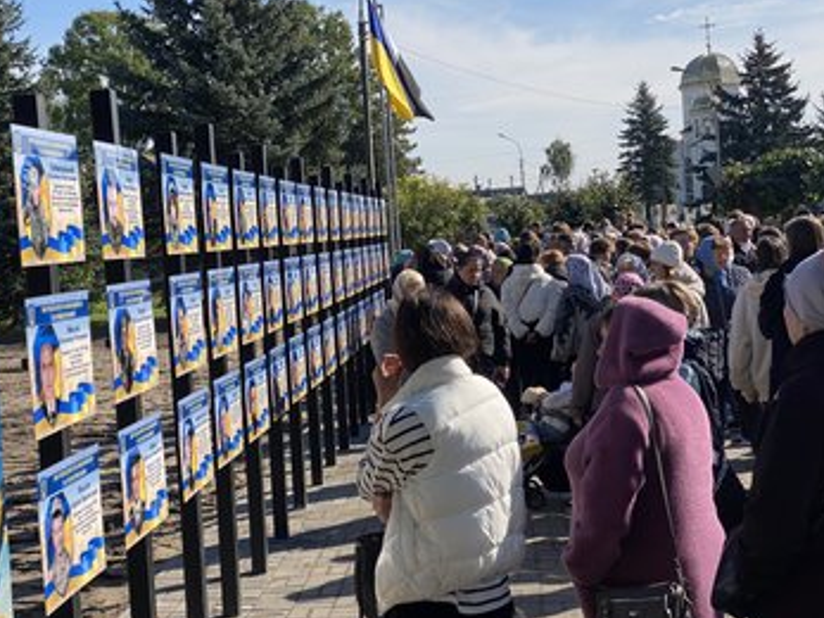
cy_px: 285
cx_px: 363
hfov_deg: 32.2
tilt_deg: -1.0
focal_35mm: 60
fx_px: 1428
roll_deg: +3.3
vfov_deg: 24.4
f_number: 2
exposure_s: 1/1546
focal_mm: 6
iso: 20
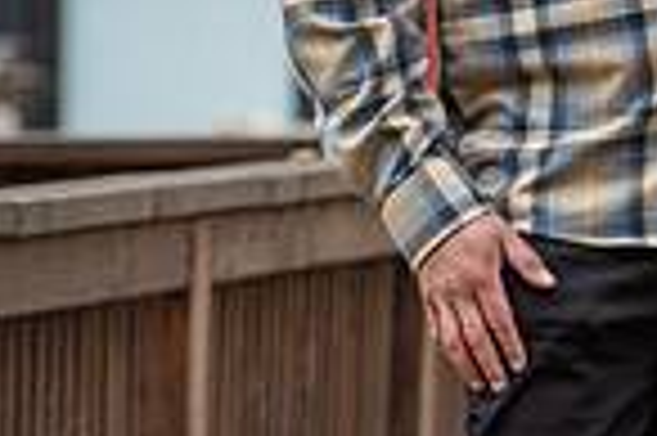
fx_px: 13380
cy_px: -329
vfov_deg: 1.9
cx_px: 1340
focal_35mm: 734
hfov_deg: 2.8
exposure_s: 1/160
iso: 400
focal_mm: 175
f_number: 4
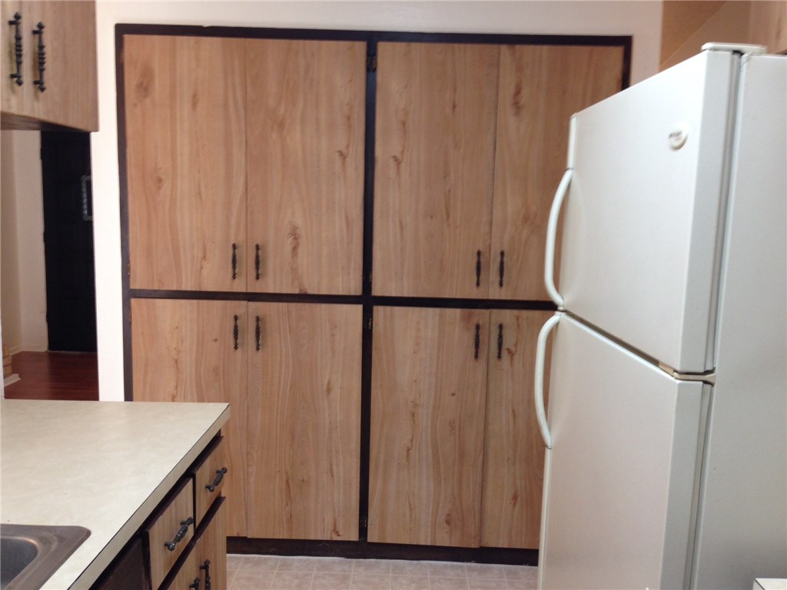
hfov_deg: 55.4
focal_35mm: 33
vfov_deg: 42.9
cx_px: 394
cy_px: 295
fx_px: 750
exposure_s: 1/20
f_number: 2.4
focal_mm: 4.12
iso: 80
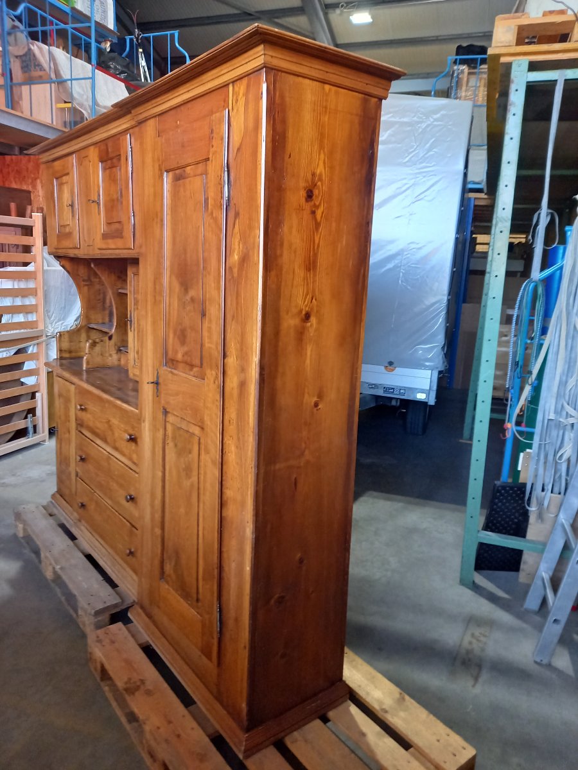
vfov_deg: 69.4
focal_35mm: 25
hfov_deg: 54.9
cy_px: 385
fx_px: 557
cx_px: 289
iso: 320
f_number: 1.8
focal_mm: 4.65
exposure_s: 1/33
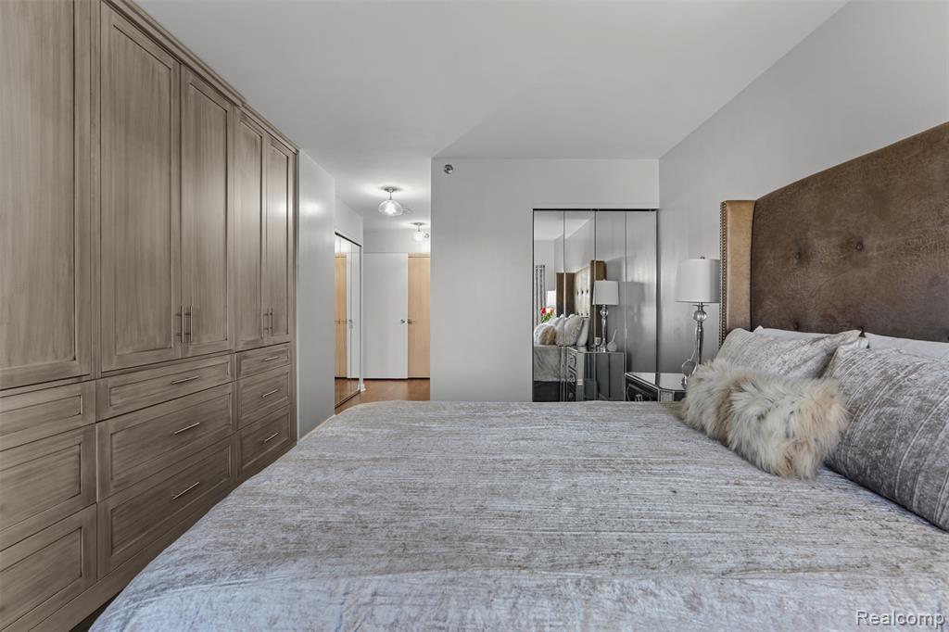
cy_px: 316
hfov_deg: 96.8
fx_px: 422
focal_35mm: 16
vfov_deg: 73.7
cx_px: 474
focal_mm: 16
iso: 400
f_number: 8
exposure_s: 2.5
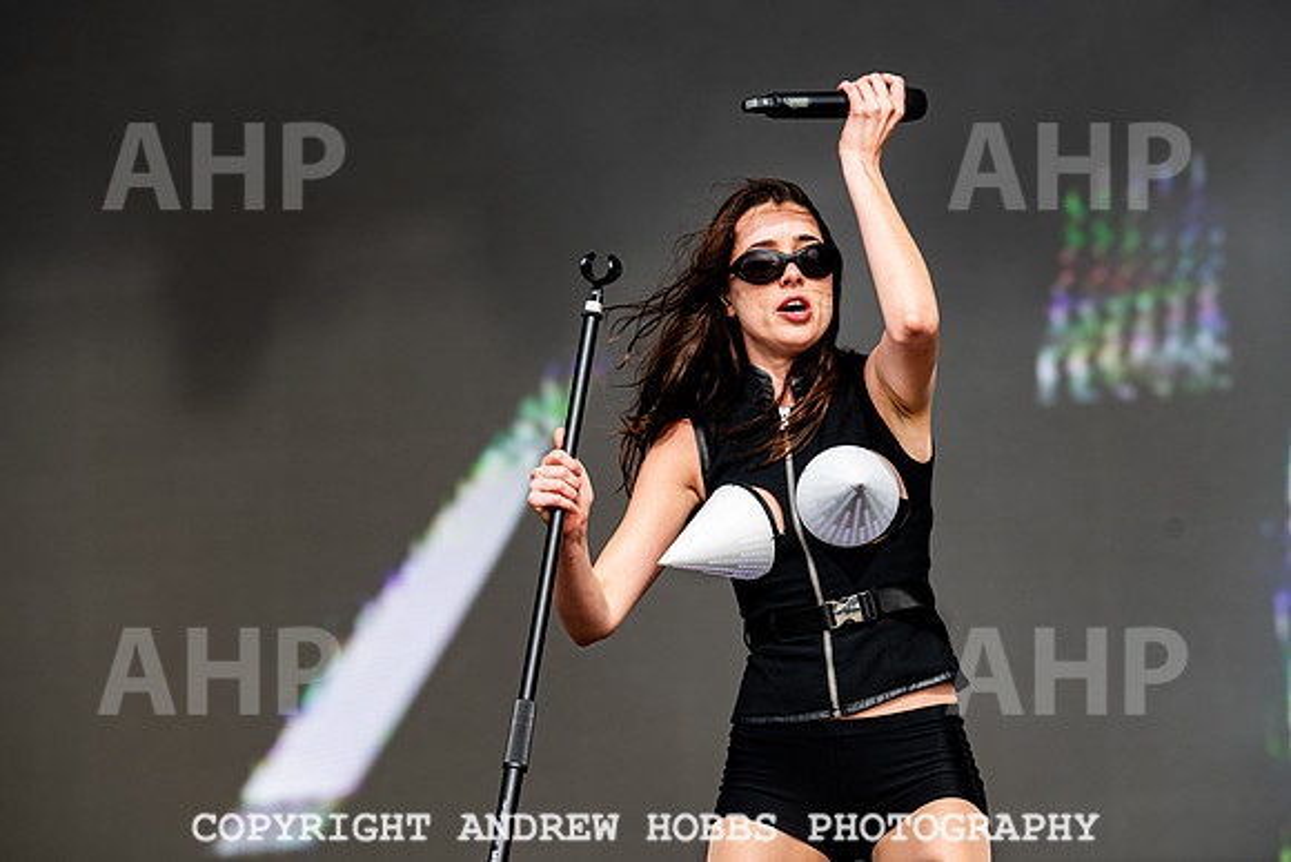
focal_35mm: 175
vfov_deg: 7.9
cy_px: 431
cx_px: 646
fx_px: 6277
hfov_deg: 11.7
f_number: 4.5
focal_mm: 175
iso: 250
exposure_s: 1/1250
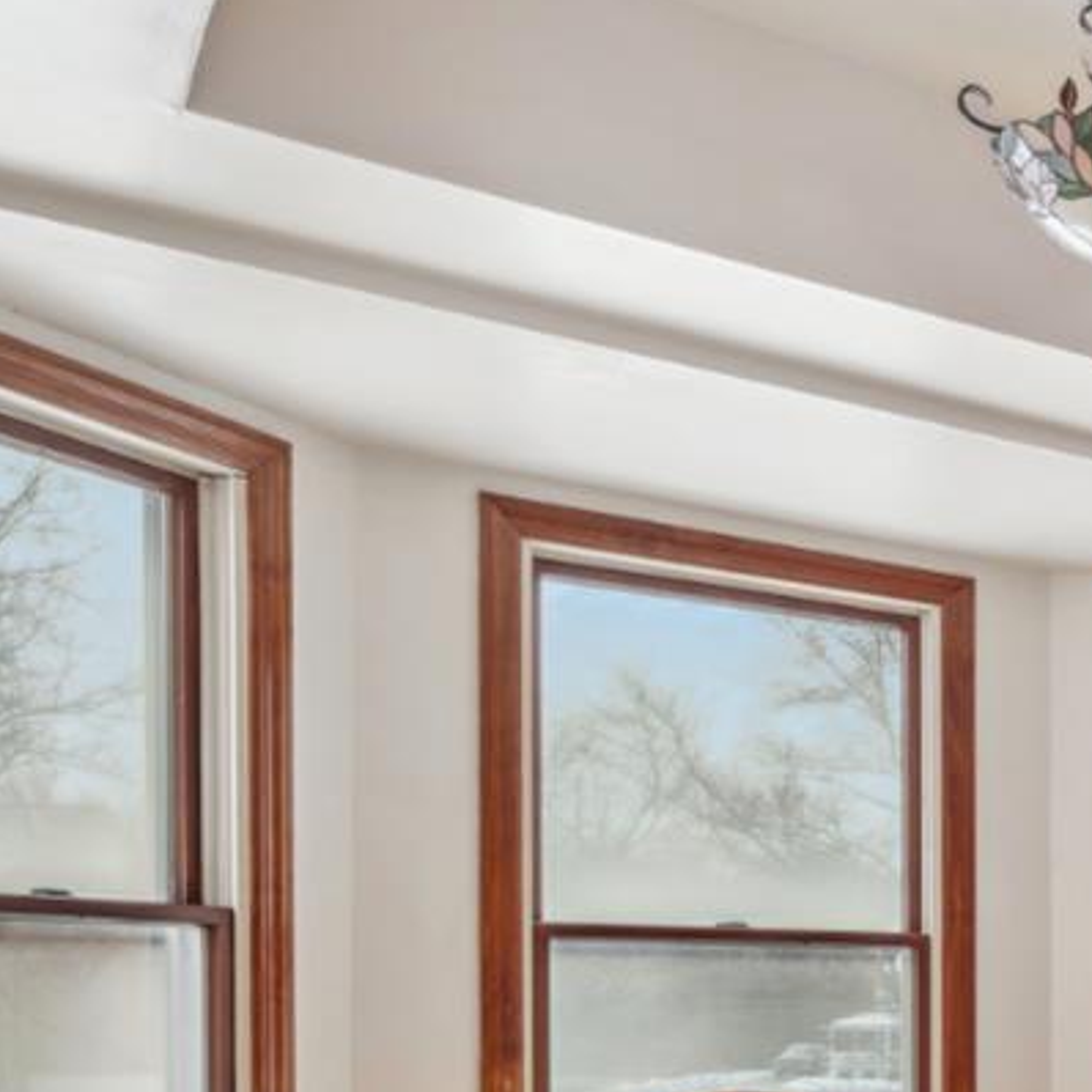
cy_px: 1048
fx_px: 1713
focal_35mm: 48
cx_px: 1698
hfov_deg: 25.3
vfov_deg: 32.9
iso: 200
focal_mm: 15
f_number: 9
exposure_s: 1/8
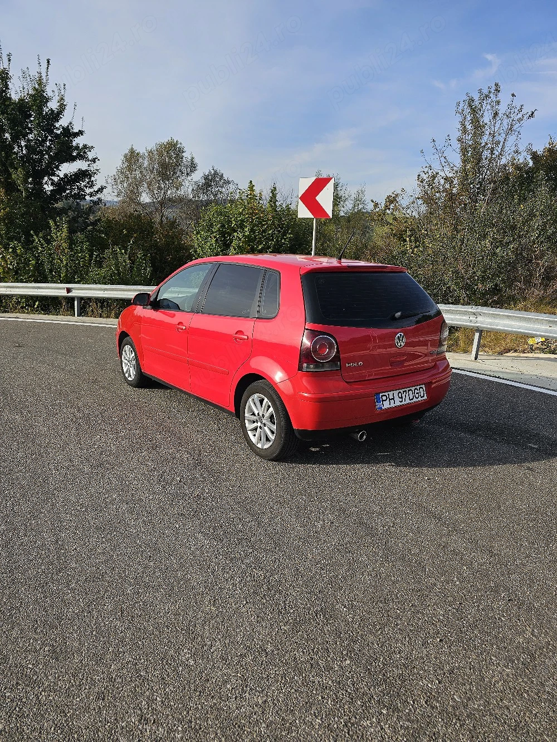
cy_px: 371
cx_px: 278
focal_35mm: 23
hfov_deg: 58.9
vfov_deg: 73.9
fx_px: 493
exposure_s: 1/625
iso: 10
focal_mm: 6.3
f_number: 1.7
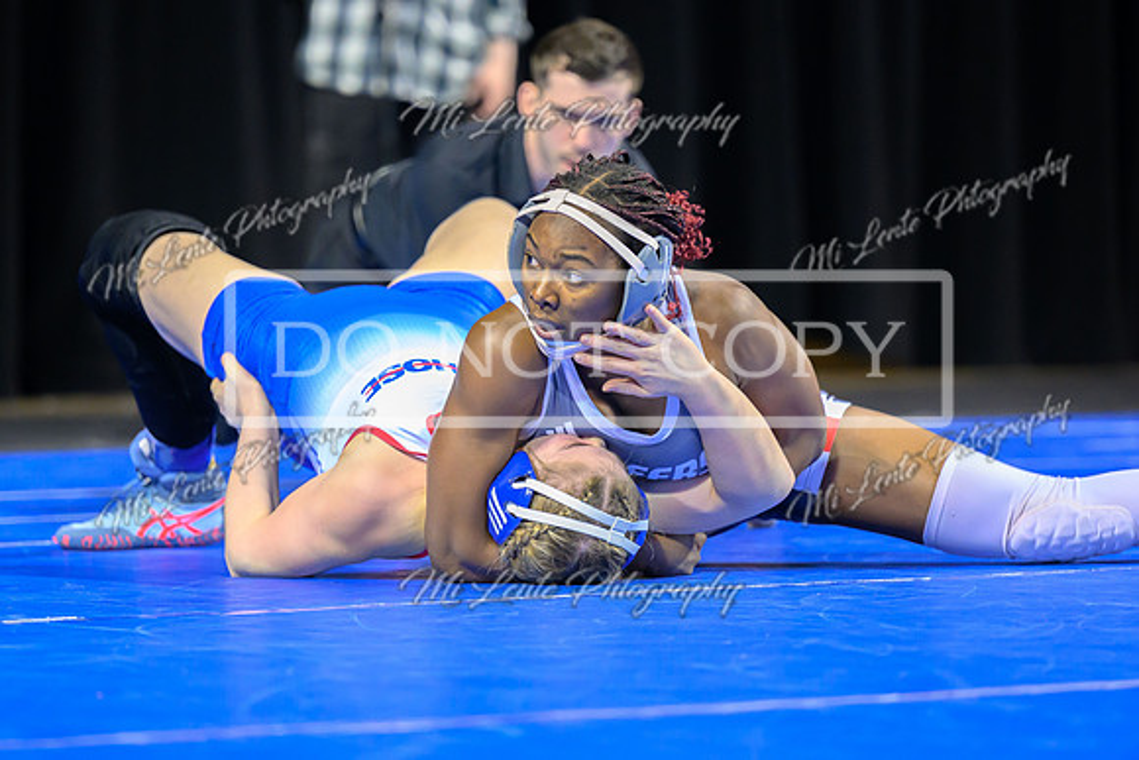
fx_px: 7613
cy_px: 388
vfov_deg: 5.7
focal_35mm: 241
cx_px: 541
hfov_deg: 8.6
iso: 4000
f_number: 2.8
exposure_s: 1/800
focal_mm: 180
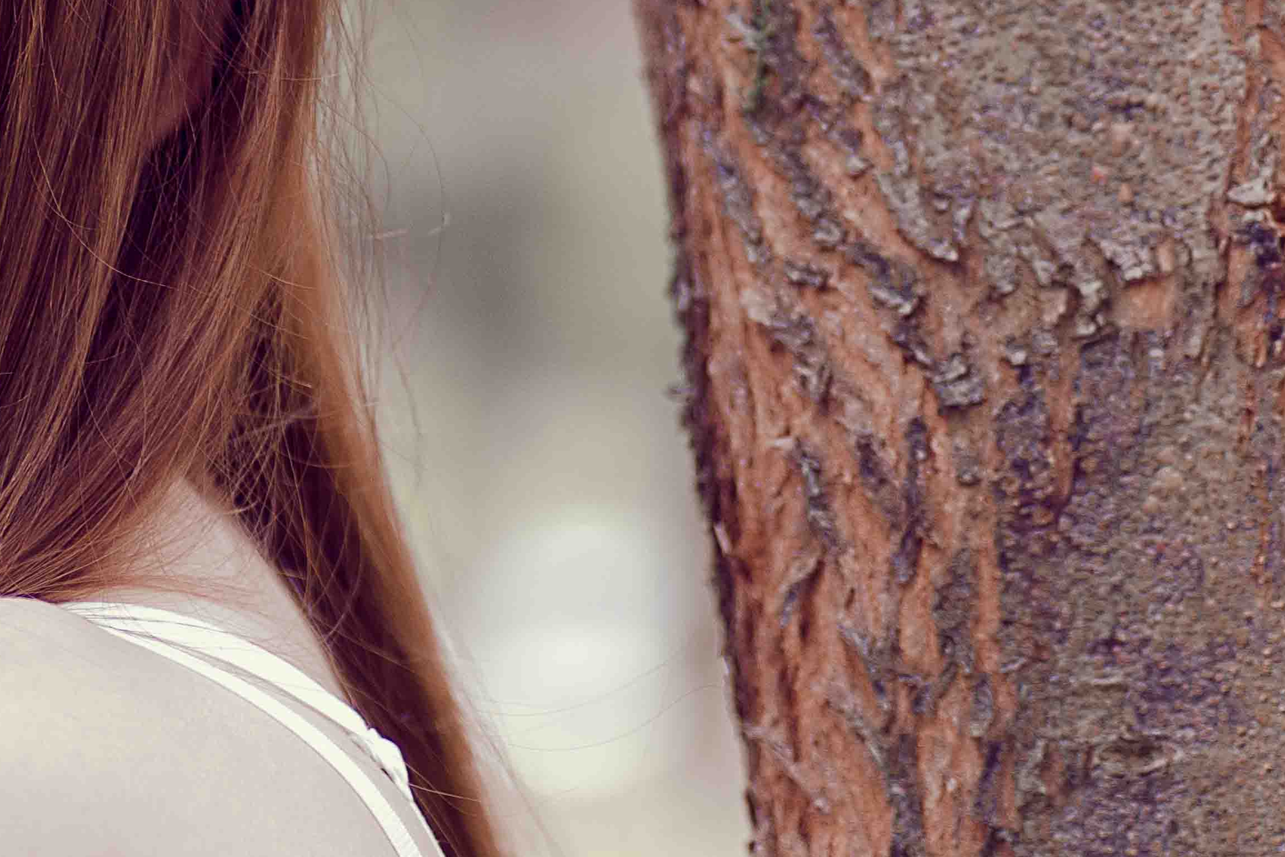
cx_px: 366
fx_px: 10244
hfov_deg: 7.2
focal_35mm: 287
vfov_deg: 4.8
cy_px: 157
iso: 100
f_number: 3.2
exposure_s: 1/160
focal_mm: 90
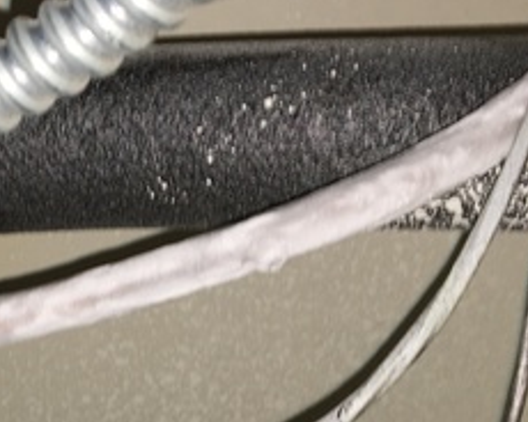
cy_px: 431
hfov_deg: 21.8
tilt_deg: +45.6
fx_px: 1328
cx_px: 30
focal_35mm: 85
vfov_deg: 17.6
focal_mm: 4.15
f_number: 2.2
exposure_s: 1/24
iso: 25
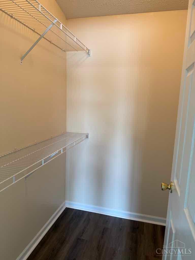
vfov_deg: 71.6
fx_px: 180
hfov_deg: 56.8
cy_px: 130
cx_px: 98
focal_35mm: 24
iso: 160
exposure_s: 1/60
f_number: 1.78
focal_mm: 6.76
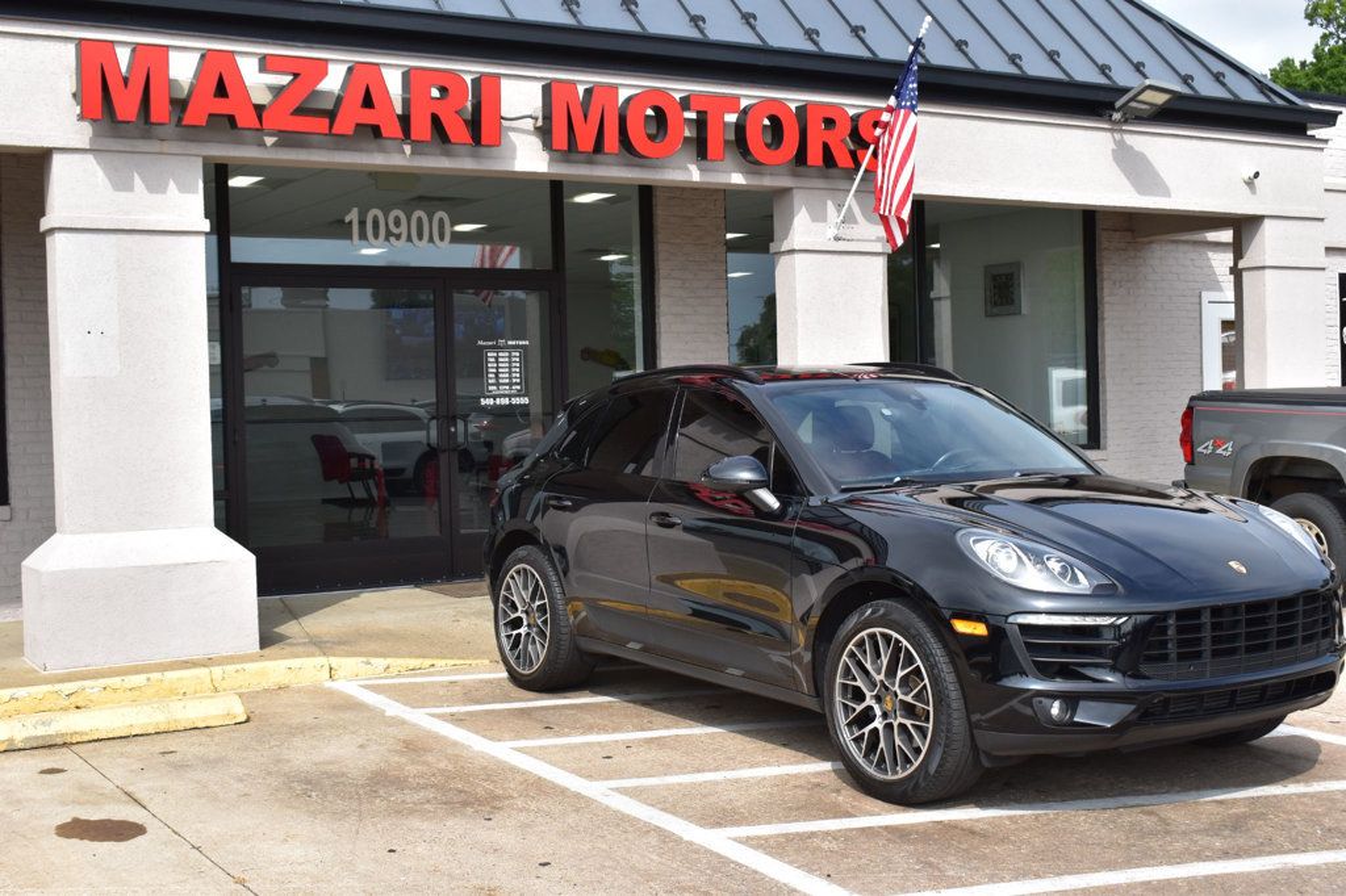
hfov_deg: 43.6
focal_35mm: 45
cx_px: 673
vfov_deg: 29.8
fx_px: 1682
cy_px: 448
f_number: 11
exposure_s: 1/500
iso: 400
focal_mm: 30
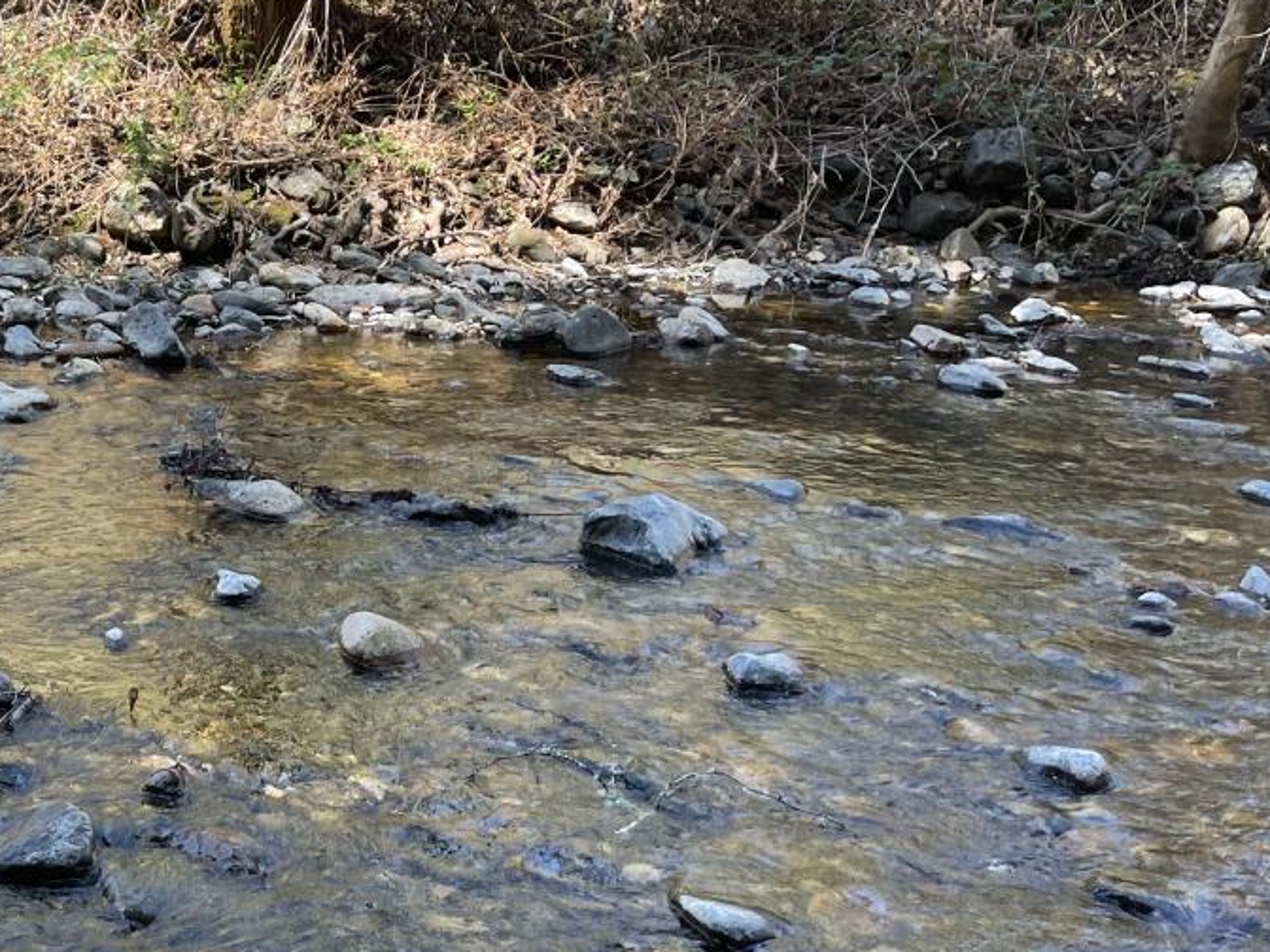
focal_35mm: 58
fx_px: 2128
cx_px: -17
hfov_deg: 30.7
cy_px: 581
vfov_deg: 25.2
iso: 32
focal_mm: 5.1
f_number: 1.6
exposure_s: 1/267
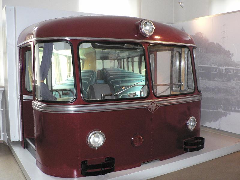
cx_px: 120
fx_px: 250
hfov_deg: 51.4
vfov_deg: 39.7
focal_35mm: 36
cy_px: 90
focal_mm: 6
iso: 400
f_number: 2.8
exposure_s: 1/60
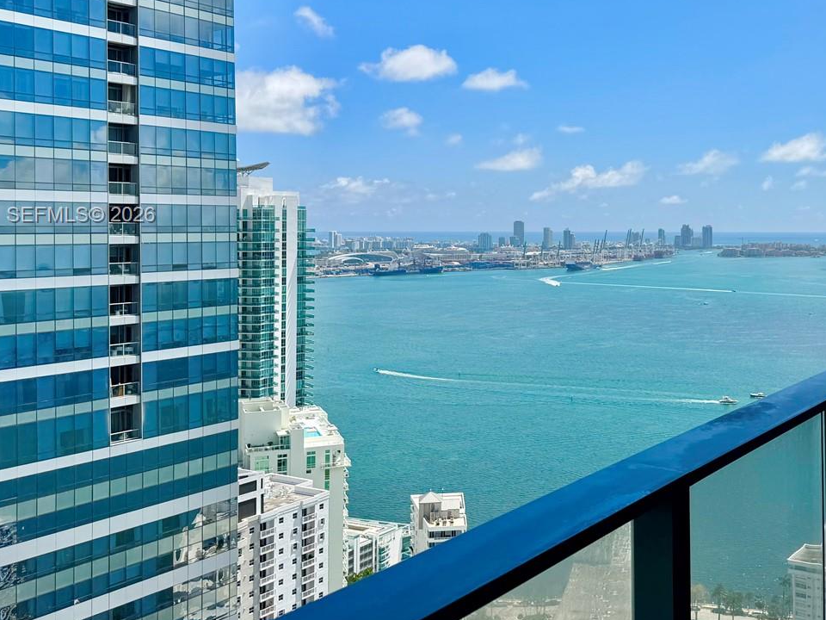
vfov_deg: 35.7
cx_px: 576
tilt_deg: -0.5
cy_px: 216
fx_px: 954
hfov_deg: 45.8
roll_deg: +0.0
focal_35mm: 40
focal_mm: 6.76
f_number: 1.78
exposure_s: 1/7353
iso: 80
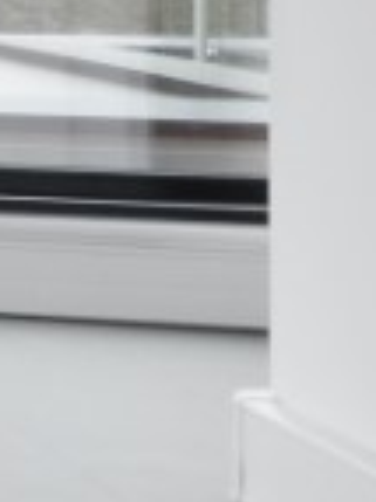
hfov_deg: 6.7
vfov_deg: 16.0
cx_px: -1423
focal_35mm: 117
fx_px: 1697
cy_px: -140
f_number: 5.6
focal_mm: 10
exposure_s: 1/80
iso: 200
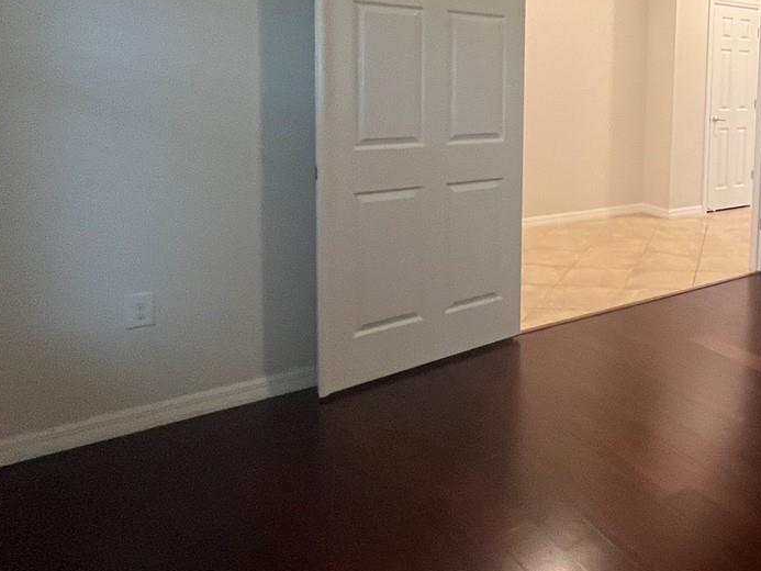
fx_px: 660
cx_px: 765
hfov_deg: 48.9
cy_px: 122
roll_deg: -2.5
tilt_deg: -1.5
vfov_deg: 44.7
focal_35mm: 30
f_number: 1.8
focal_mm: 1.57
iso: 400
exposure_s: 1/60
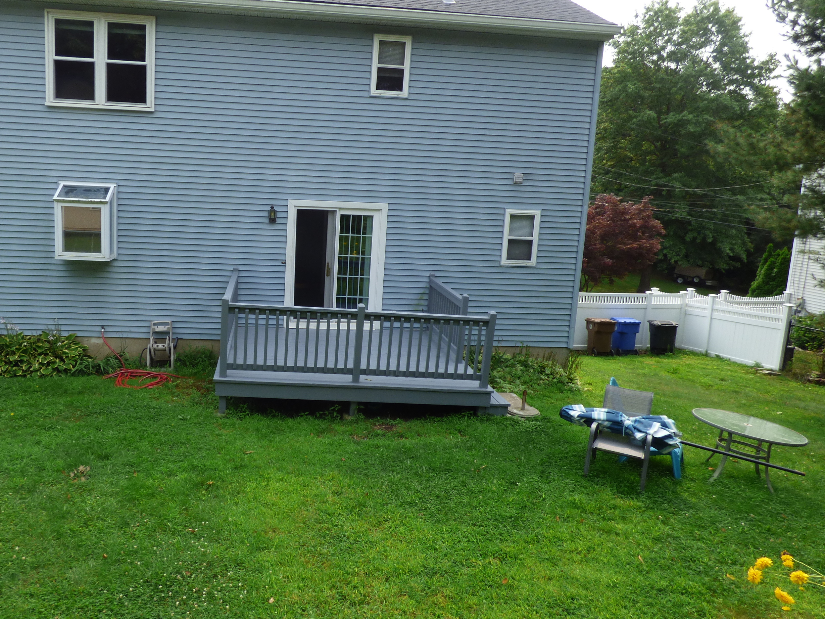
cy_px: 284
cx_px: 312
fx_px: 596
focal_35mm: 25
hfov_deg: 68.4
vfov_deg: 54.8
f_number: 2.8
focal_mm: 3.58
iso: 100
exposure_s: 1/500
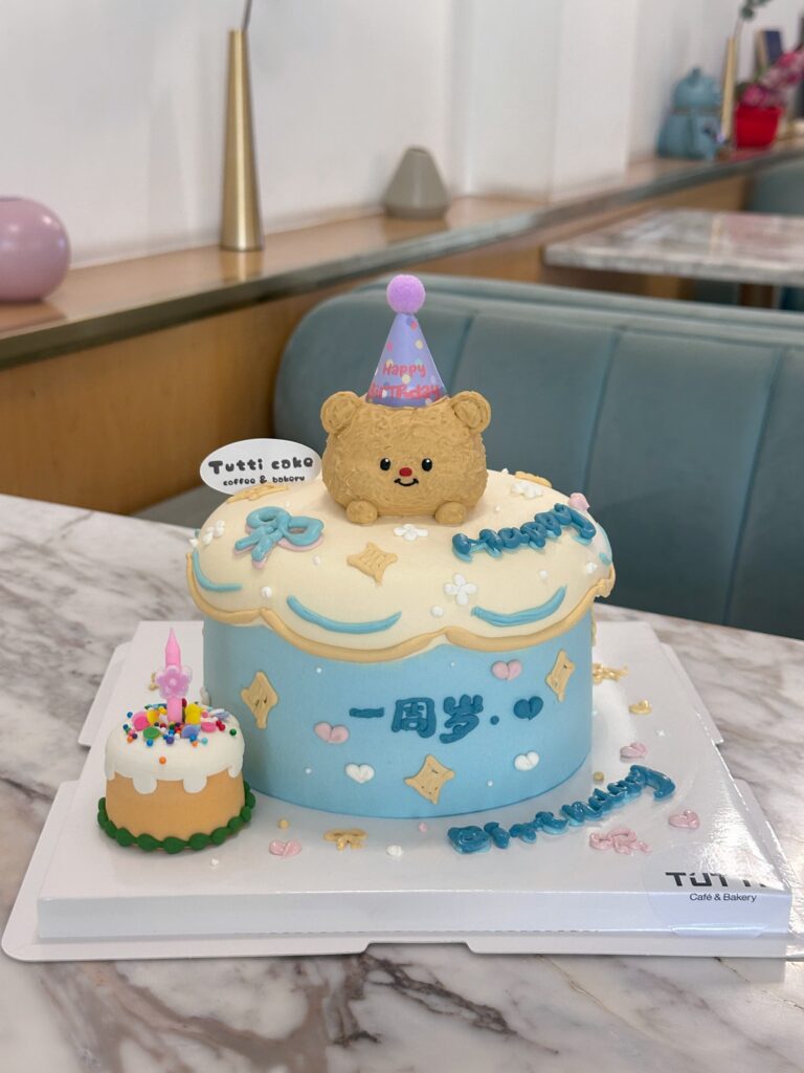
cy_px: 536
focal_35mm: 48
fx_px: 1486
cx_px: 402
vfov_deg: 39.7
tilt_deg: -16.9
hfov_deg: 30.3
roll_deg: -1.5
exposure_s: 1/50
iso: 160
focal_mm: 6.86
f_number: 1.78
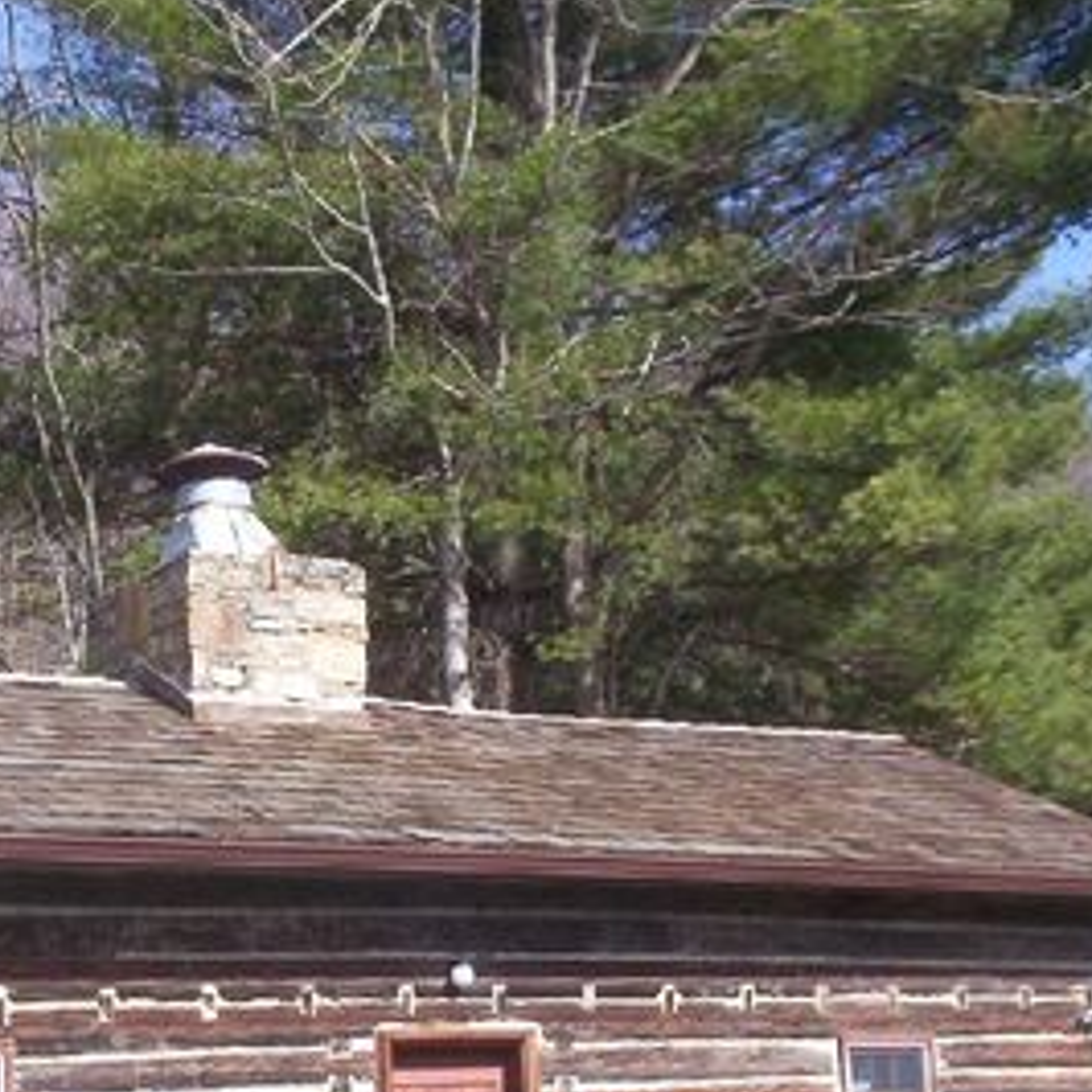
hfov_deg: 24.9
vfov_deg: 24.8
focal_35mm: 69
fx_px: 2463
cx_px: 386
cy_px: 790
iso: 100
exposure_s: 1/485
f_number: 4.5
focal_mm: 6
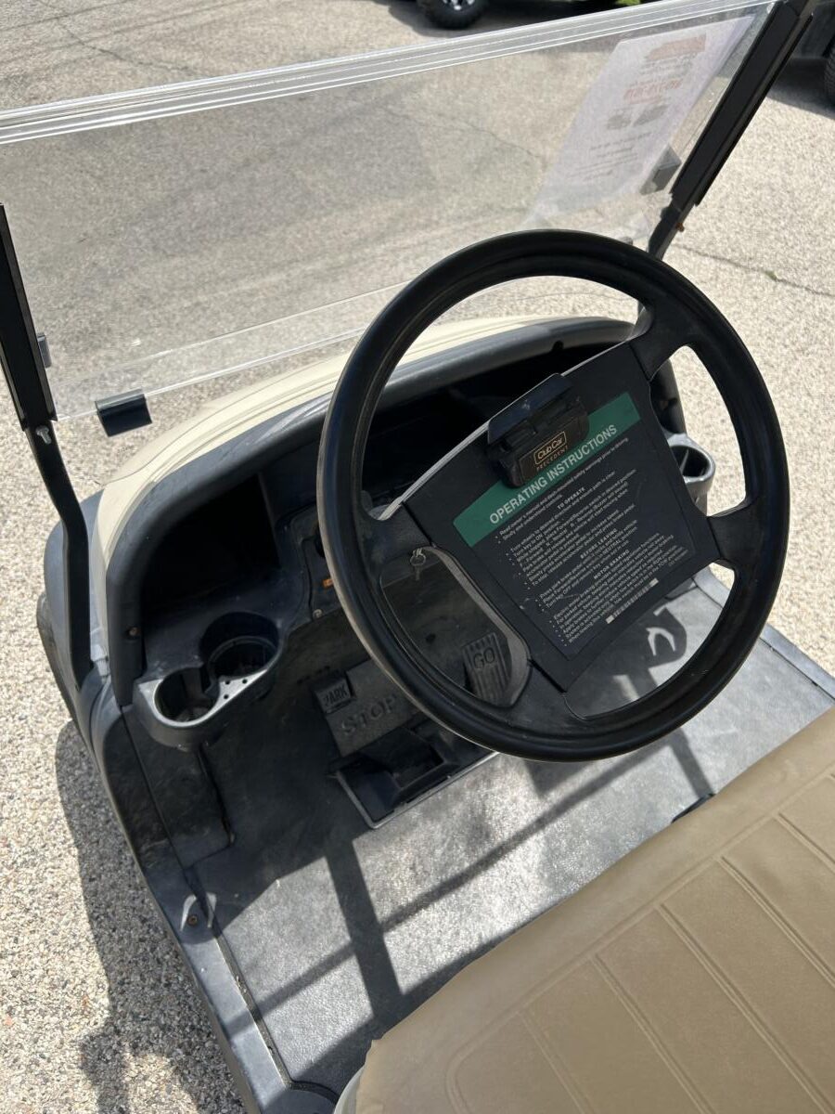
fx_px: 836
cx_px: 418
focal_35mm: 26
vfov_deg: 67.3
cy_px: 557
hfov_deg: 53.1
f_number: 1.5
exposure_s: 1/3257
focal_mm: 5.7
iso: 50
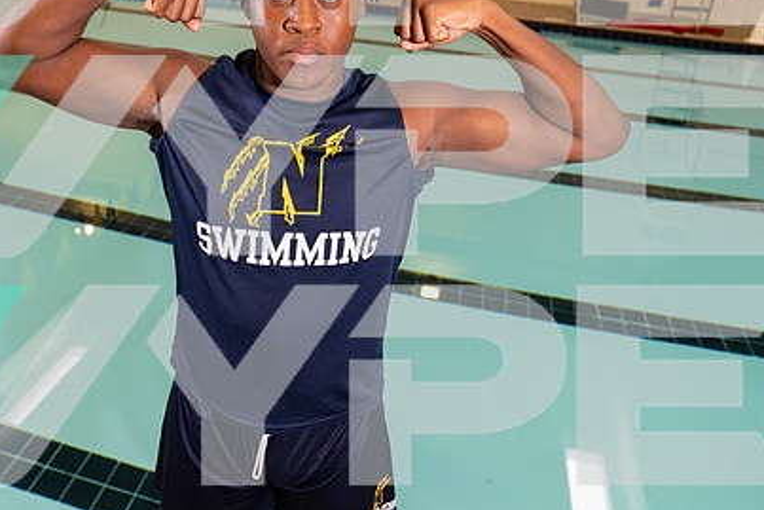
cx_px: 318
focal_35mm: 36
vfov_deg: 36.4
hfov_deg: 52.9
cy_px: 156
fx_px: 764
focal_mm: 25
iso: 800
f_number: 4
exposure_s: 1/250
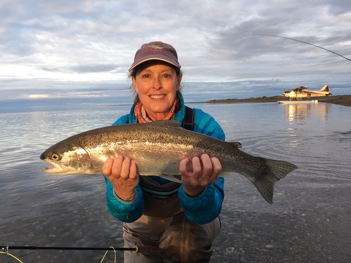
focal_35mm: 29
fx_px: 294
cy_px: 132
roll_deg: +2.2
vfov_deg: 48.2
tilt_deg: -5.9
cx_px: 176
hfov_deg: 61.7
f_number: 2.2
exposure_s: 1/120
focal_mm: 4.15
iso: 25
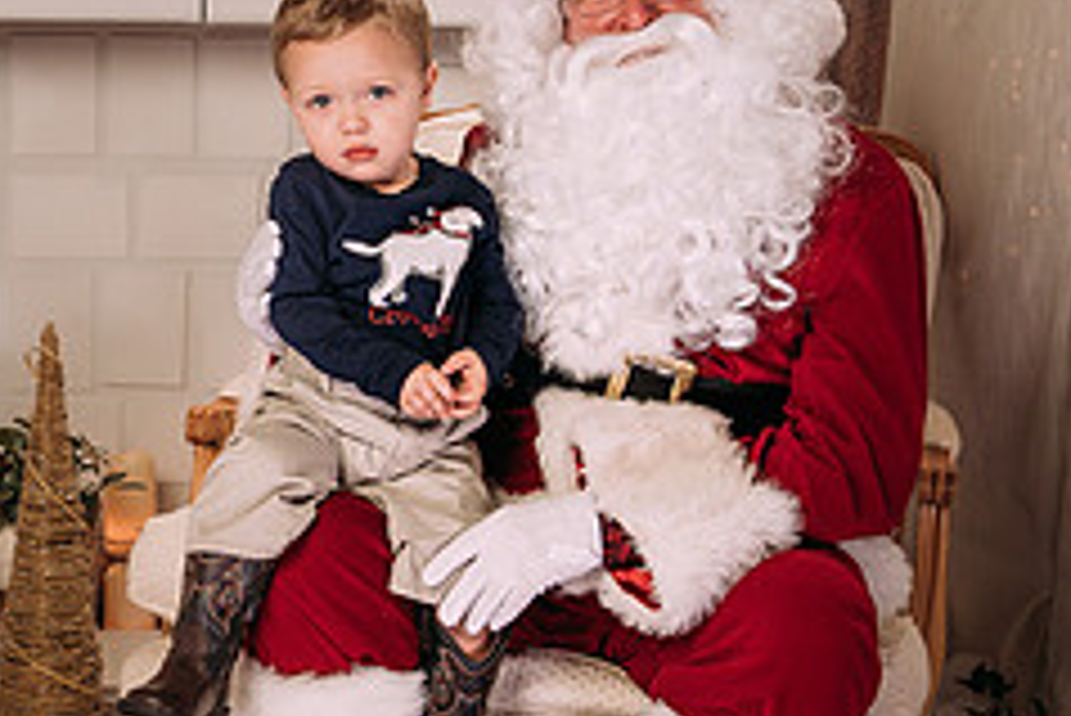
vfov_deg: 14.4
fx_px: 2828
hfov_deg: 21.1
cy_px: 509
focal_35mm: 95
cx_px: 137
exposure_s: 1/125
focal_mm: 35
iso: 200
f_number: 5.6
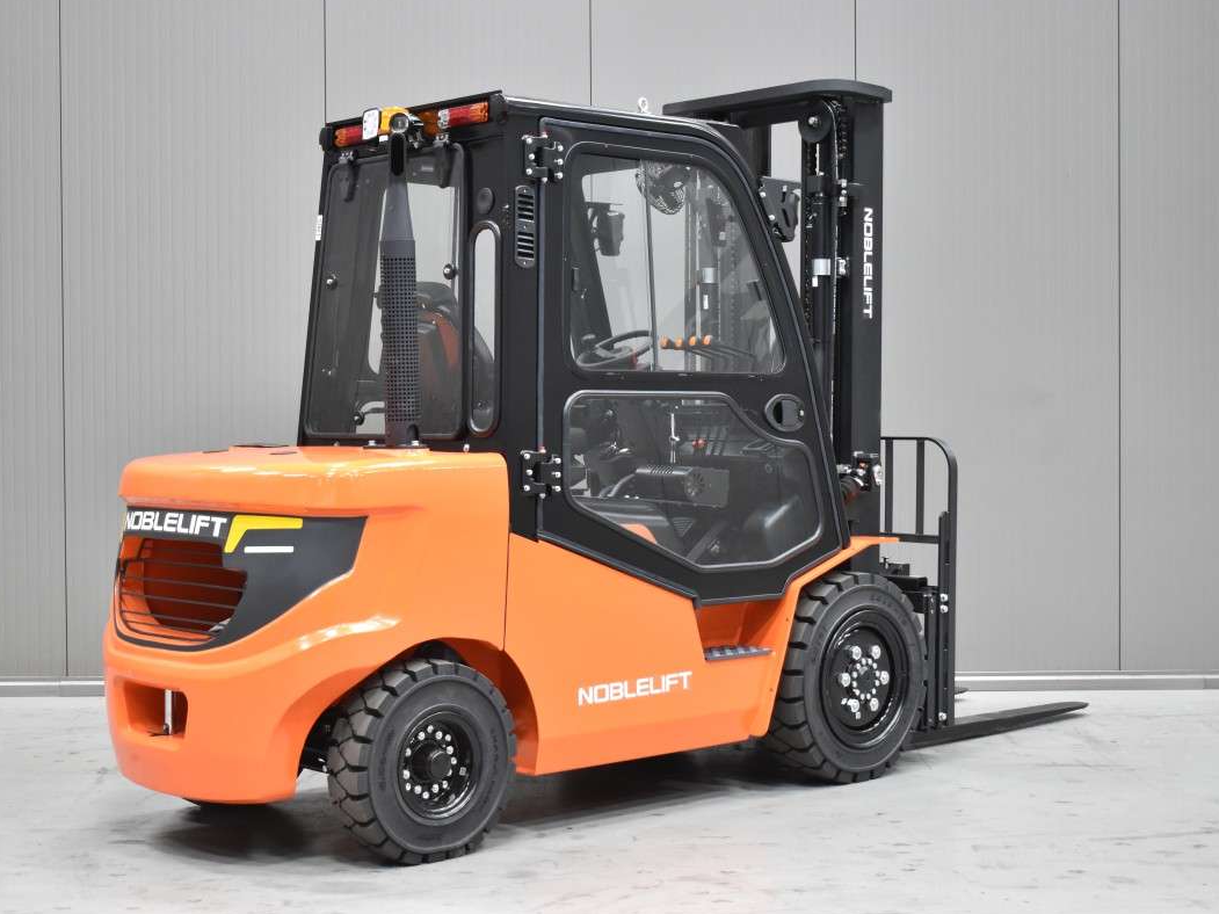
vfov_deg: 26.1
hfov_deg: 34.3
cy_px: 456
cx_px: 553
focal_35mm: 56
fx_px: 1972
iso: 1250
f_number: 4.5
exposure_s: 1/30
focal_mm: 34
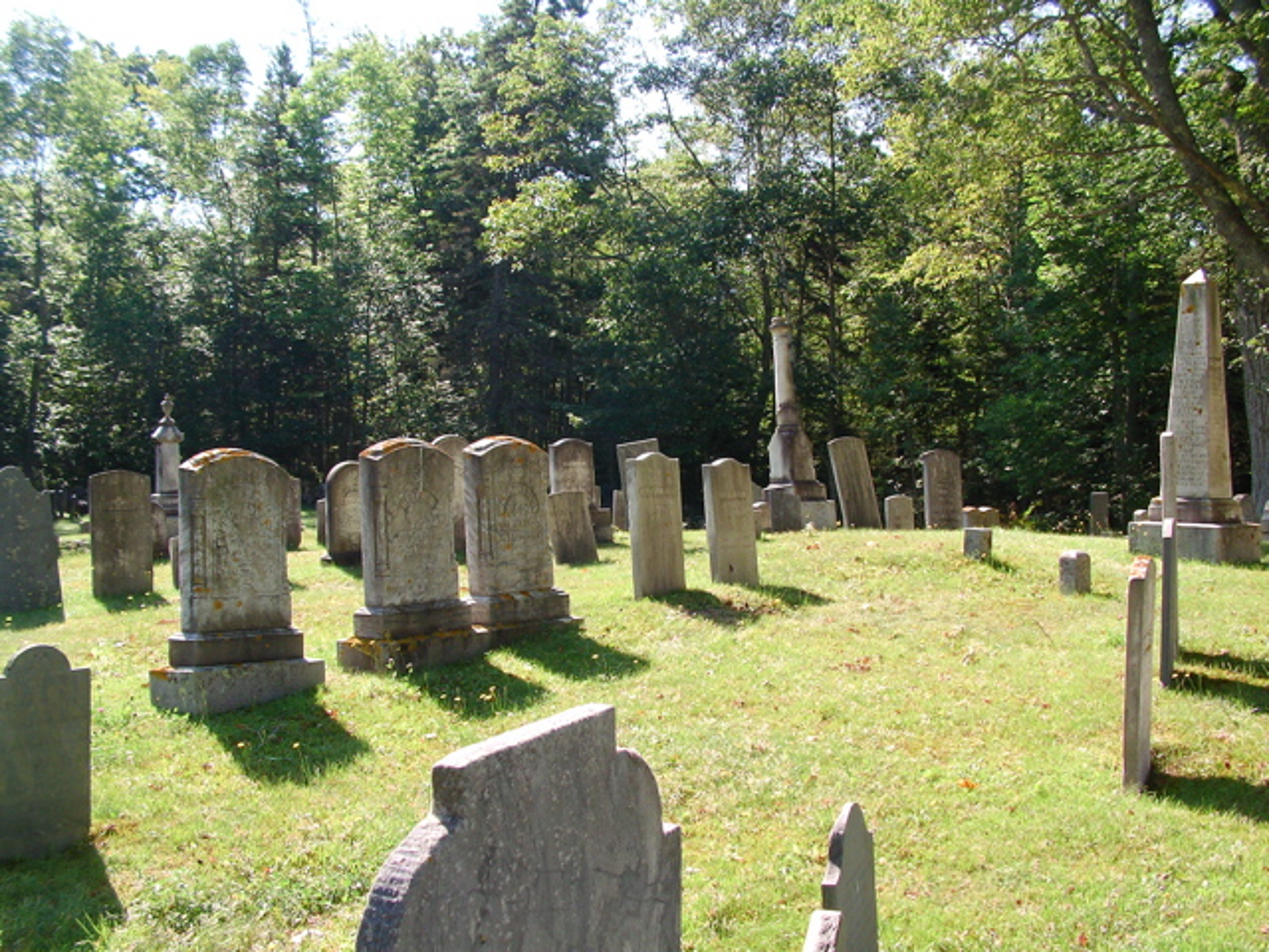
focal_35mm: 38
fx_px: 1393
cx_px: 634
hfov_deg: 49.0
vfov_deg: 37.7
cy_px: 476
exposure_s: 1/306
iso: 50
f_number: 3.5
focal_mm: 5.8
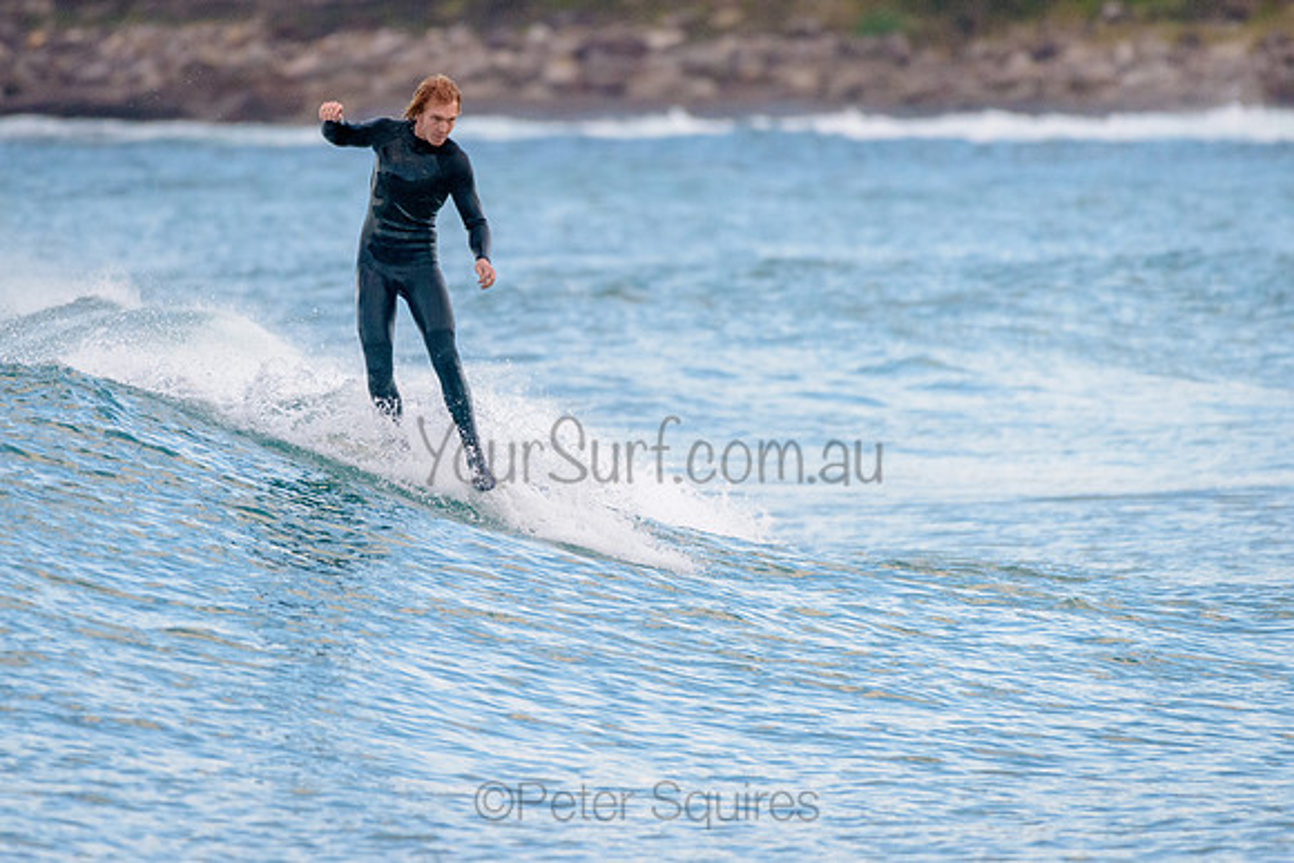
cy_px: 340
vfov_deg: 2.2
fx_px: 21996
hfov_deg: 3.4
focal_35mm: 612
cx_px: 502
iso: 1250
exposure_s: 1/2000
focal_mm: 500
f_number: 5.6
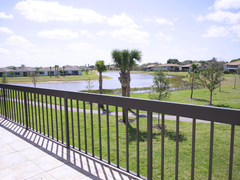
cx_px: 120
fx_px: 208
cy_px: 90
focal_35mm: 30
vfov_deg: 46.8
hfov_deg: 60.0
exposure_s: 1/800
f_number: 5
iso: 200
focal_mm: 14
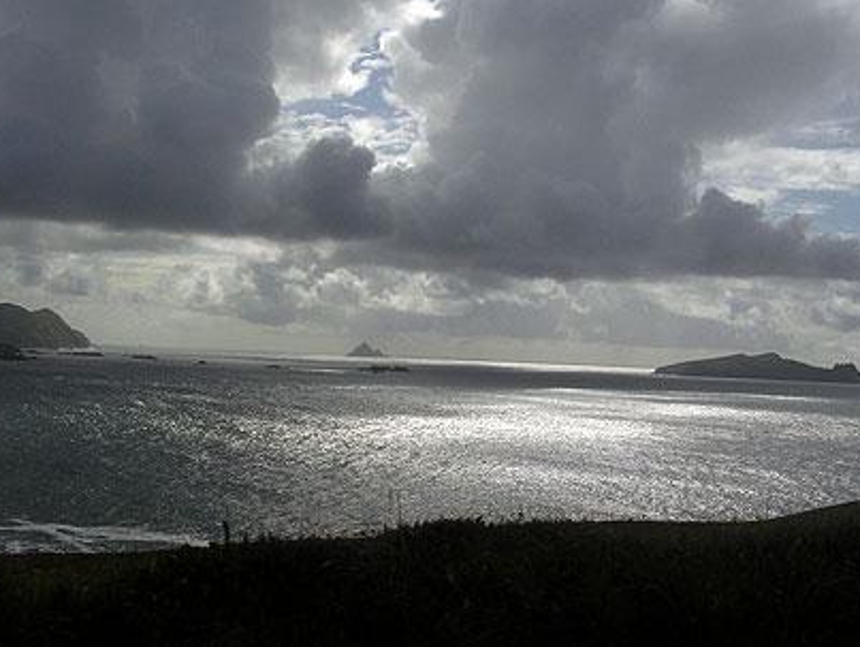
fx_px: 1194
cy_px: 320
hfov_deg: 39.6
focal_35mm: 48
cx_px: 448
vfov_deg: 30.3
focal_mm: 6.6
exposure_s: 1/1139
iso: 50
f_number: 5.9
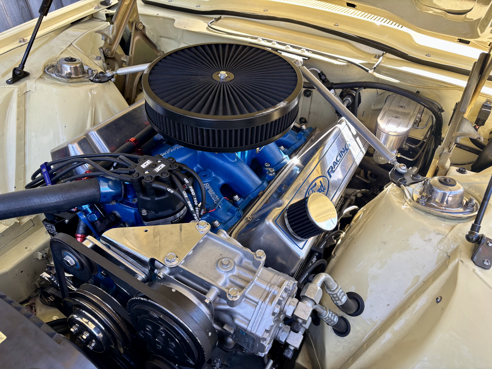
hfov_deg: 67.3
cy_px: 184
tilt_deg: -41.0
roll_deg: +0.3
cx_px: 246
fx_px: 370
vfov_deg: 53.1
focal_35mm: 26
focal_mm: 5.96
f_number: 1.6
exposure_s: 1/127
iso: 32
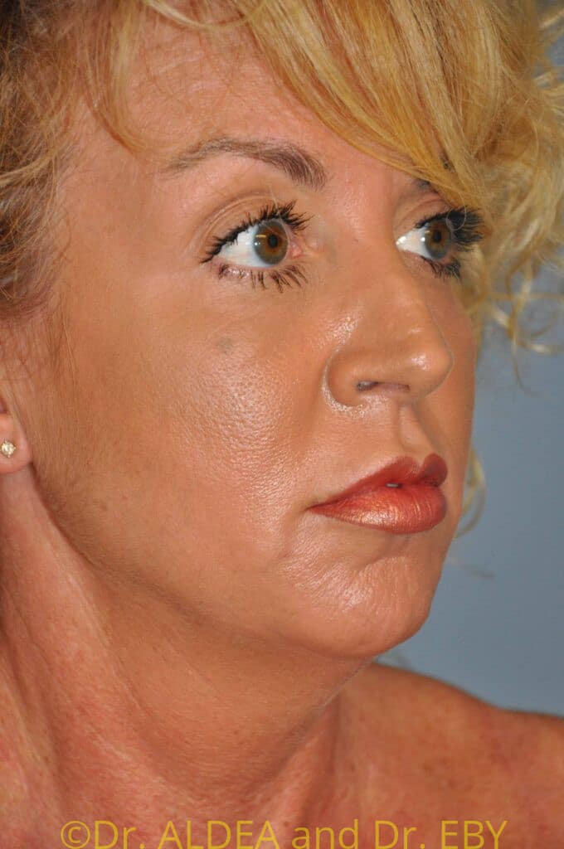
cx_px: 282
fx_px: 3464
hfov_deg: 9.3
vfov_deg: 14.0
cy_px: 424
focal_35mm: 147
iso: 800
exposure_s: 1/60
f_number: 5.6
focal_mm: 98
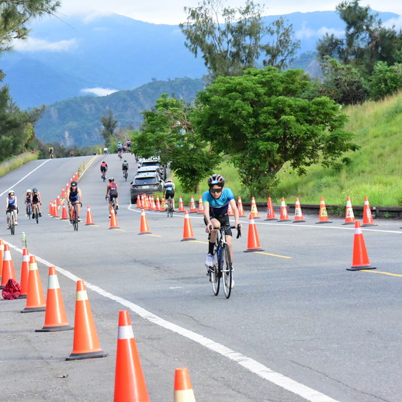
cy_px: 201
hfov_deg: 10.1
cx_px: 215
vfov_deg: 10.1
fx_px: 2273
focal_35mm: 173
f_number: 11
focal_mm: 135
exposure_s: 1/2000
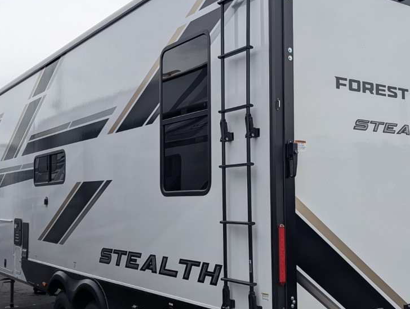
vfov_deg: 31.6
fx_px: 546
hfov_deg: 41.1
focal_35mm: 46
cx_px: 236
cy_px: 164
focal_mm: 6.81
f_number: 1.85
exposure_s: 1/1618
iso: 52
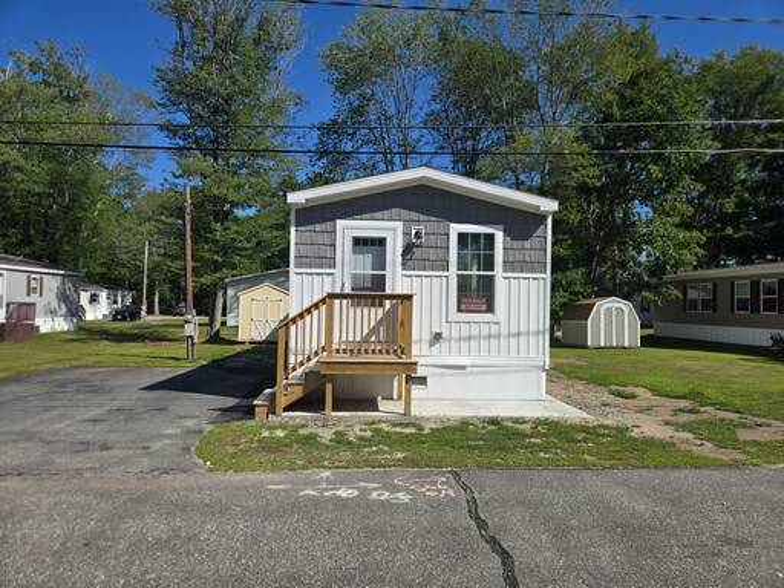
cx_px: 392
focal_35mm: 23
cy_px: 294
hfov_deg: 73.9
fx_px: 521
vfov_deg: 58.9
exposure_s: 1/2333
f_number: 1.8
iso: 25
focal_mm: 5.4
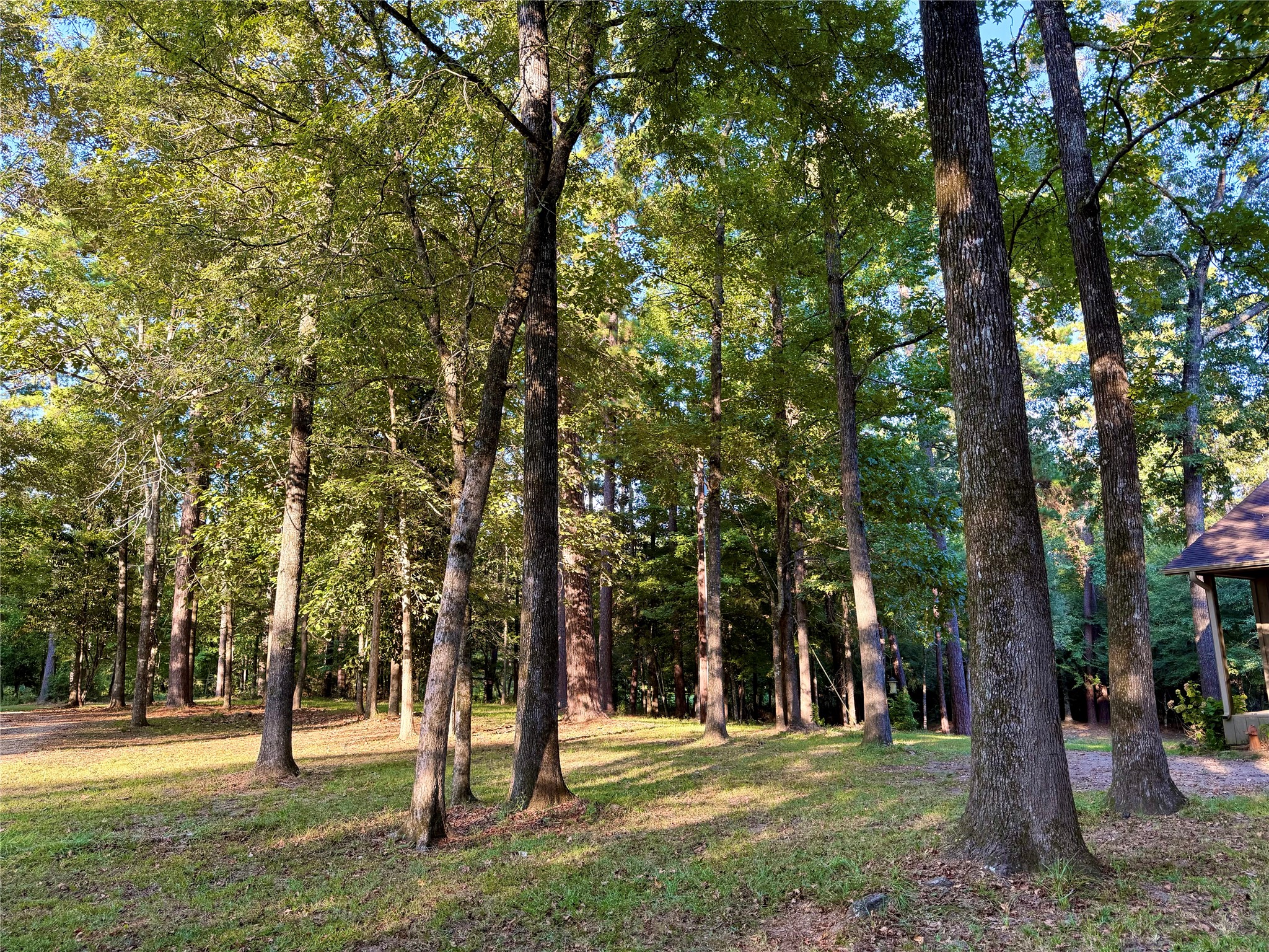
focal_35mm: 24
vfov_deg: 56.8
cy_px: 476
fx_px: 880
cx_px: 634
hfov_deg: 71.6
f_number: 1.78
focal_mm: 6.76
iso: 80
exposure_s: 1/173
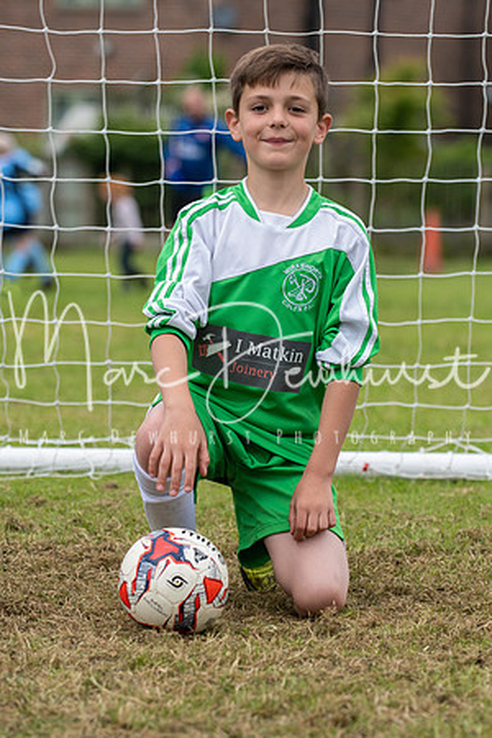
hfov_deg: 7.3
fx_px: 3843
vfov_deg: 11.0
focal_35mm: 188
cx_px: 246
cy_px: 369
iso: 500
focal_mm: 125
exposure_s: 1/1600
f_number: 5
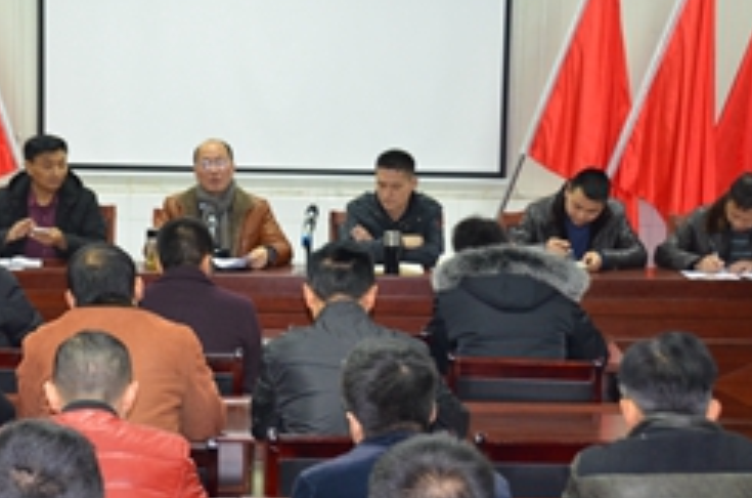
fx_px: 1917
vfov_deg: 14.8
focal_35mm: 92
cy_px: 281
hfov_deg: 22.1
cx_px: 252
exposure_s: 1/60
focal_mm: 30
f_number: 4
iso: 800
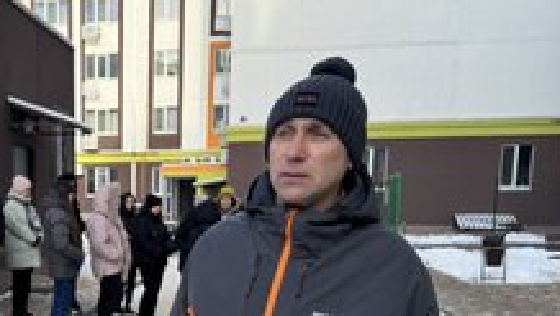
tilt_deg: -9.5
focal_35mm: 48
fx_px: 713
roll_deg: +0.3
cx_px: 98
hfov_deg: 40.7
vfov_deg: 23.9
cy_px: 313
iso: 80
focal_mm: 6.76
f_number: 1.78
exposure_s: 1/1339
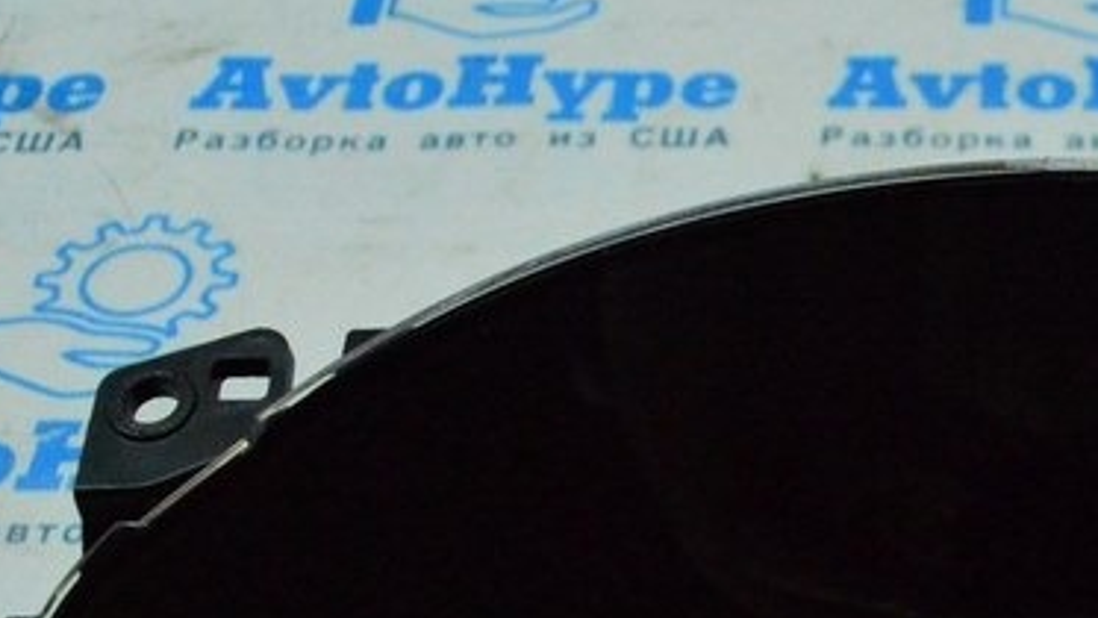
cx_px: 1130
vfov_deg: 12.9
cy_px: 805
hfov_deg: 22.5
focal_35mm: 90
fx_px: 2634
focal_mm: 21
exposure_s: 1/800
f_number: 6.3
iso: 6400
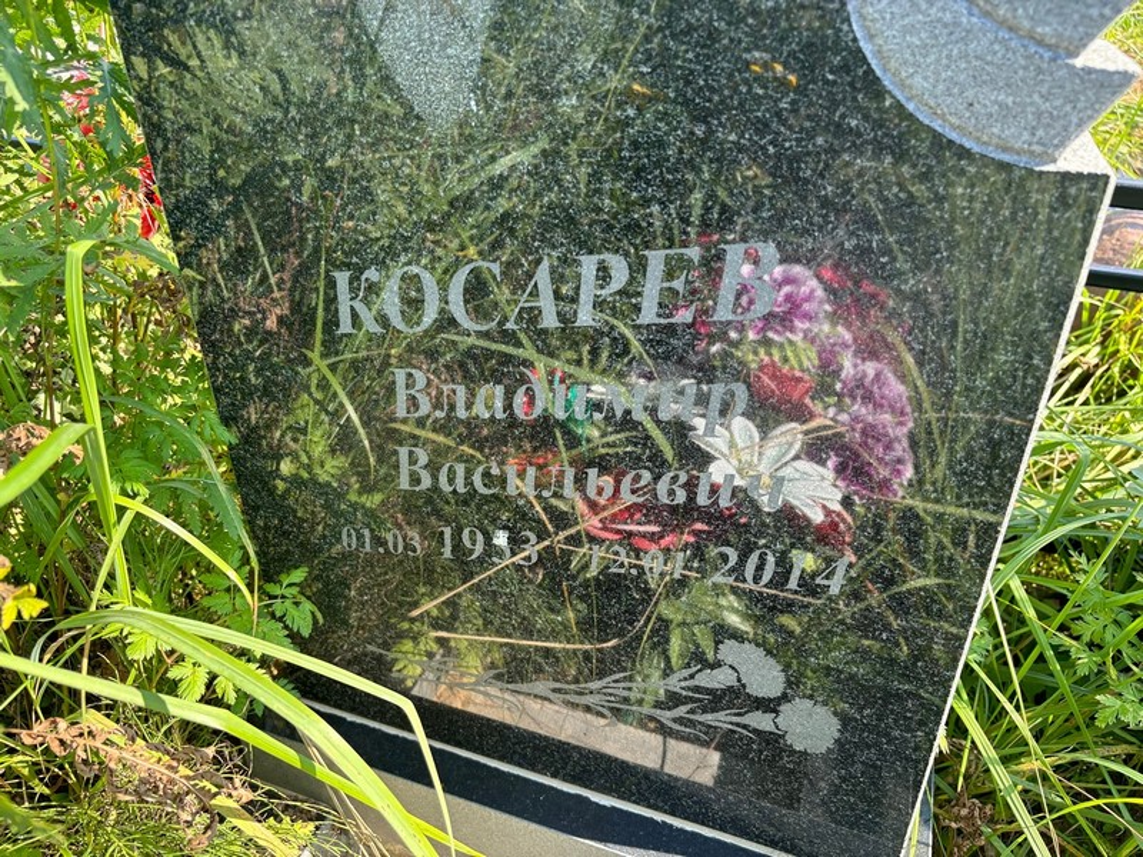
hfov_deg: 67.3
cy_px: 428
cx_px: 572
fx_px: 859
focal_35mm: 26
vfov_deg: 53.1
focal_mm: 5.96
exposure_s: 1/310
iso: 50
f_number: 1.6
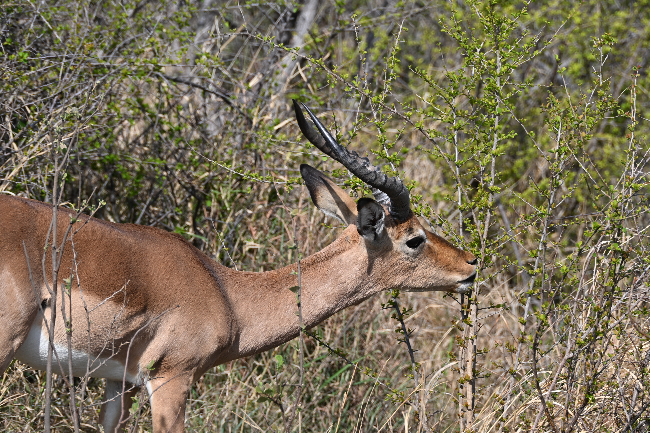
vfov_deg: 3.5
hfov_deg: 5.3
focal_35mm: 391
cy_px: 266
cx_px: 349
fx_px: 7059
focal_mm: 210
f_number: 8
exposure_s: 1/125
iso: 100
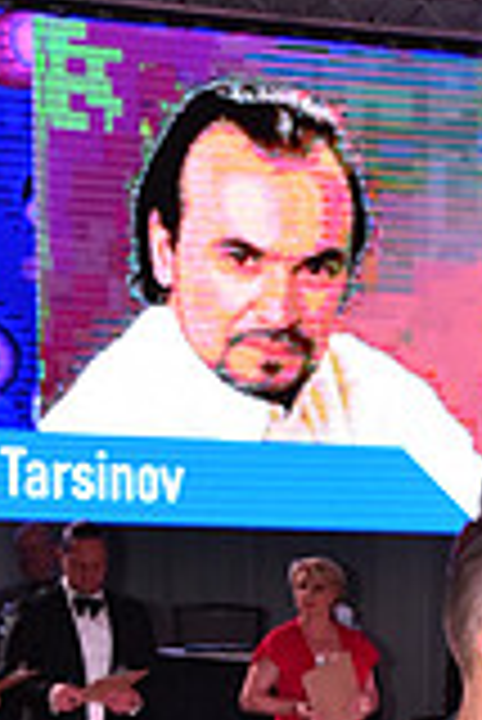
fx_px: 3627
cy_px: 927
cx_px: 840
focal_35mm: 181
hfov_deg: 7.4
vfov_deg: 11.1
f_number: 7.1
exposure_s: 1/320
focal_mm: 50
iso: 2500
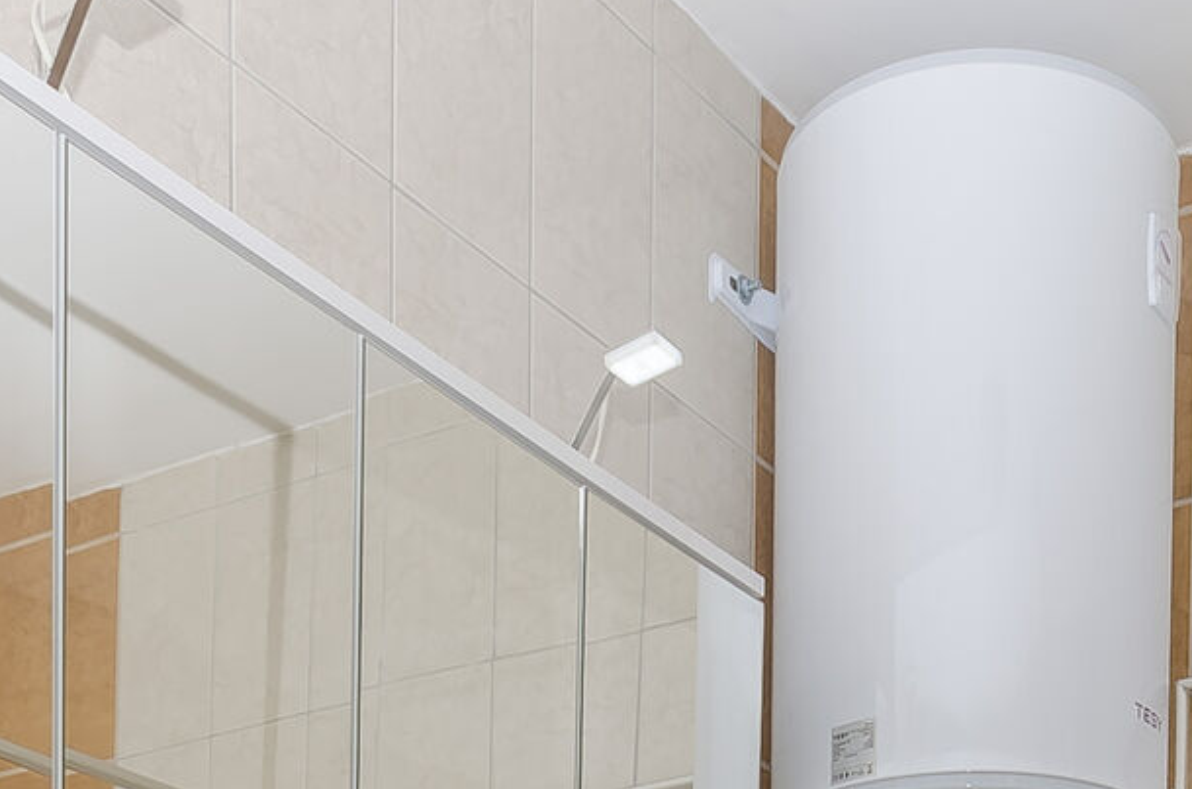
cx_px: 763
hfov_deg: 29.2
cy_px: 1714
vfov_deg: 14.9
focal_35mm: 69
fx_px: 2279
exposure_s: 1/160
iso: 100
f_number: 9
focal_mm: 10
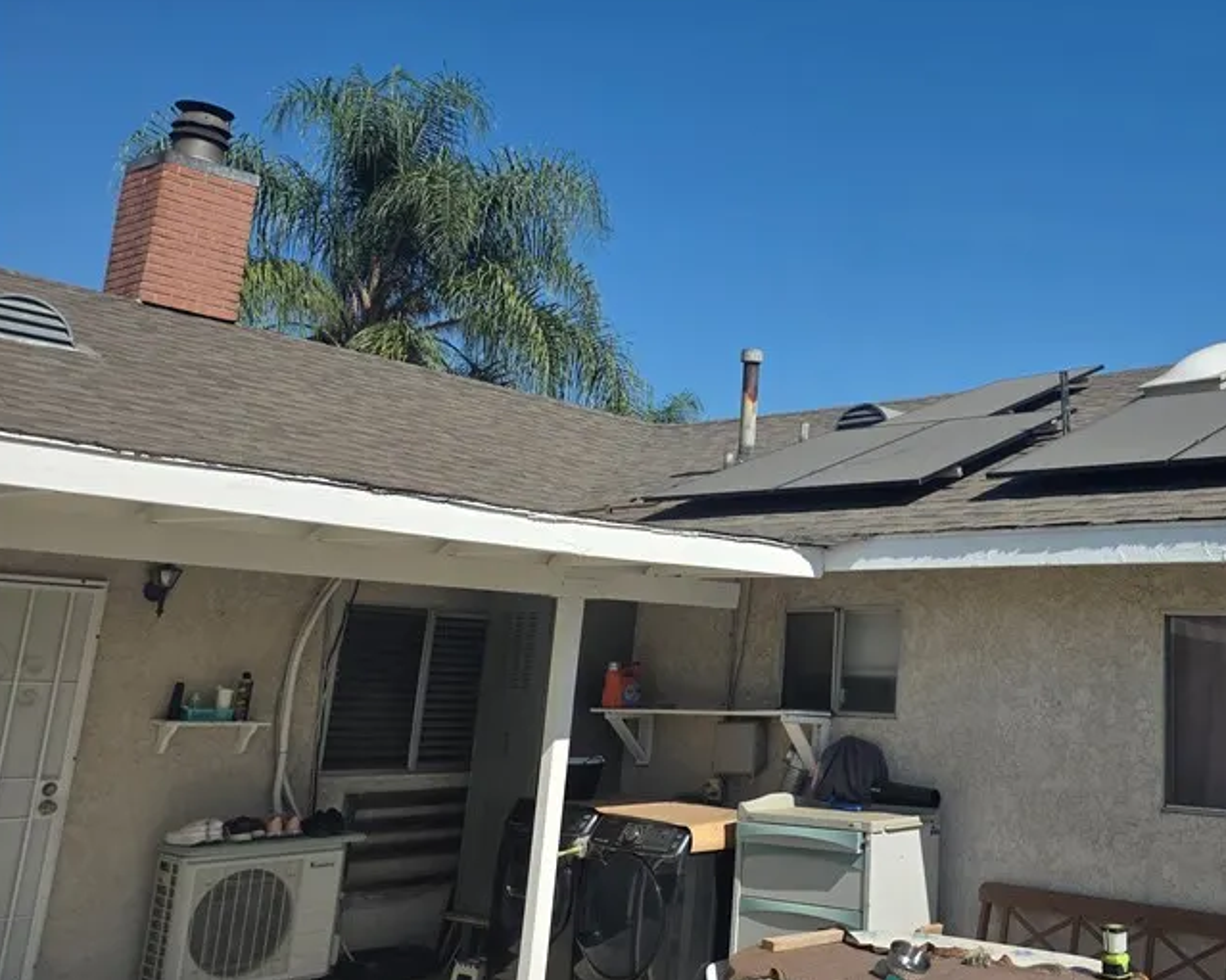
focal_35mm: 36
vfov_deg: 41.0
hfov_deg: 47.7
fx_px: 1306
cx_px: 971
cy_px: 393
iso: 80
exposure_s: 1/7333
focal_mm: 6.3
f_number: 1.7
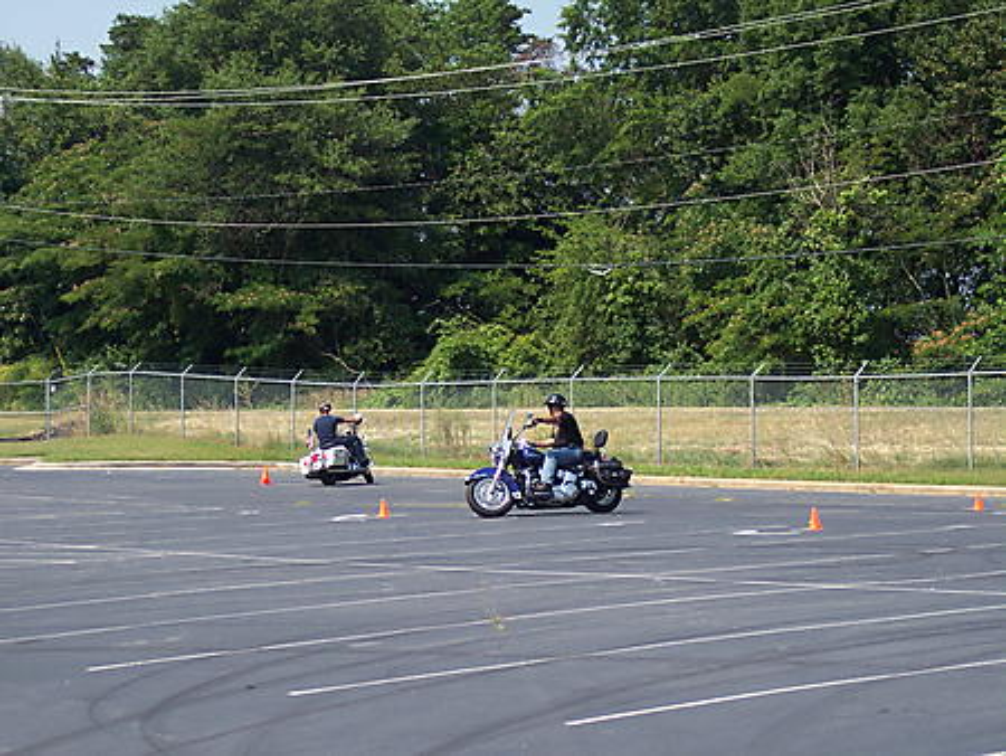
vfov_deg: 14.2
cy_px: 378
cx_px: 503
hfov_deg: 18.9
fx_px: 3024
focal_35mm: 104
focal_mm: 21.3
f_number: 4.8
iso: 100
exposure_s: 1/500
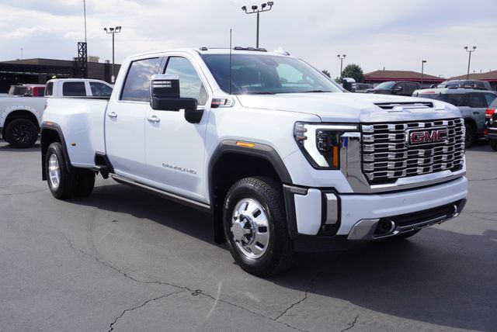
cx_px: 248
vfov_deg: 35.6
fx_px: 518
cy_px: 166
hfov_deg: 51.2
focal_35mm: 38
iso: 100
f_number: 10
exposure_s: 1/125
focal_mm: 25
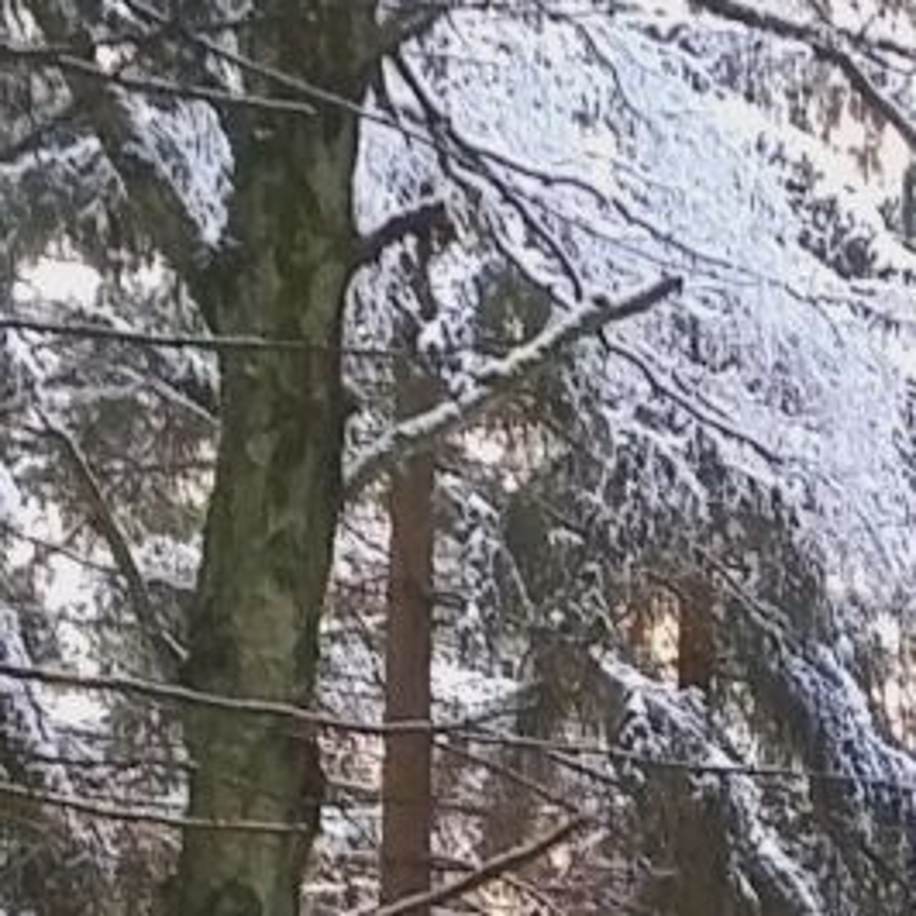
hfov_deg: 8.3
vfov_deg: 7.8
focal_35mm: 207
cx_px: 1431
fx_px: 6197
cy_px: 2259
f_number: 2.2
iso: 128
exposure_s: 1/40
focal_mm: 4.75
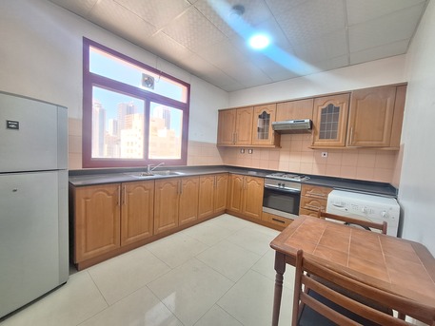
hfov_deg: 106.2
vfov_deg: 89.9
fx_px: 163
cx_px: 218
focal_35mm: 13
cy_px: 163
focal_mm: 1.74
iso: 200
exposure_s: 1/50
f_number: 2.2
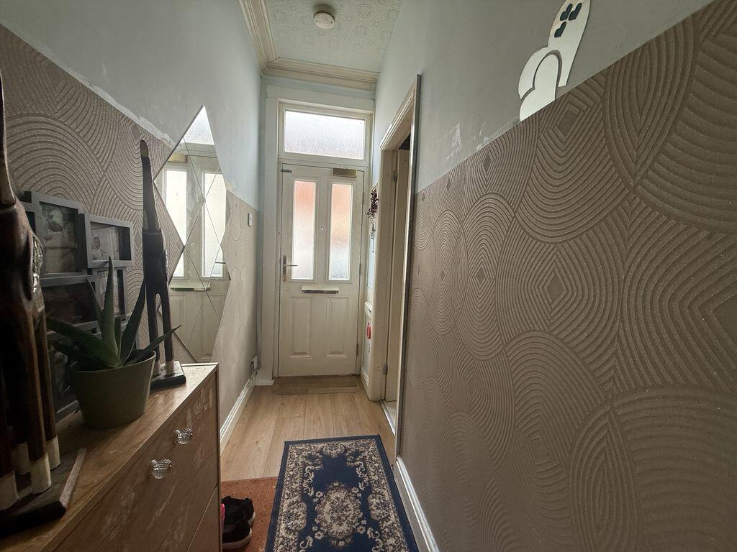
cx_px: 368
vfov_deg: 85.7
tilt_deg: -3.7
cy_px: 276
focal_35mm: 14
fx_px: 298
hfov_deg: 102.1
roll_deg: -2.9
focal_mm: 2.22
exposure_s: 1/99
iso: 125
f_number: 2.2
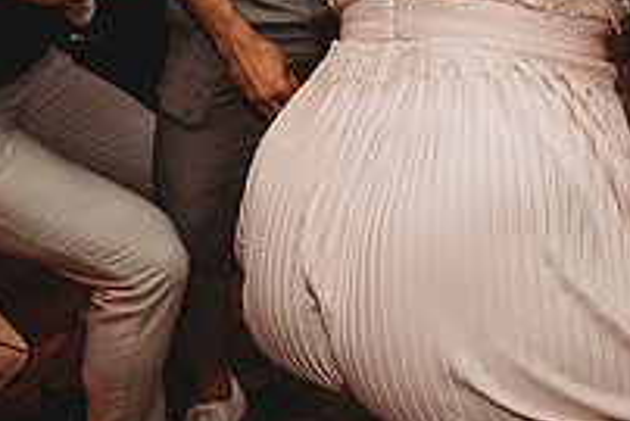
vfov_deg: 19.0
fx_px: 1208
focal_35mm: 69
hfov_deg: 28.6
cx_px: 496
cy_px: -36
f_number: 4
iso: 400
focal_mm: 24
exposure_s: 1/80
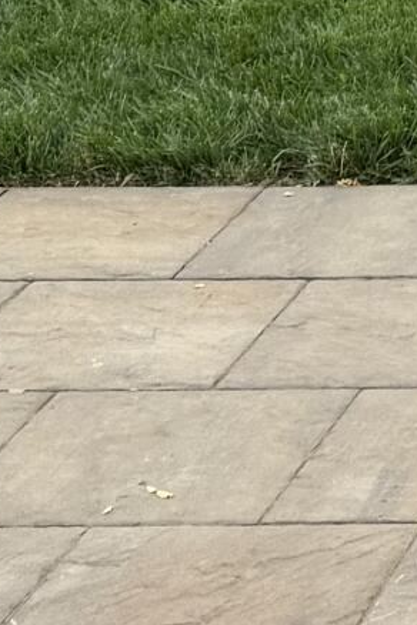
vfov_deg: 11.7
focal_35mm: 171
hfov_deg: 6.9
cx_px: 1435
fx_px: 2971
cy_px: -143
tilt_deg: -14.8
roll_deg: -0.8
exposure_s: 1/952
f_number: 1.78
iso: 80
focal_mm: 6.76
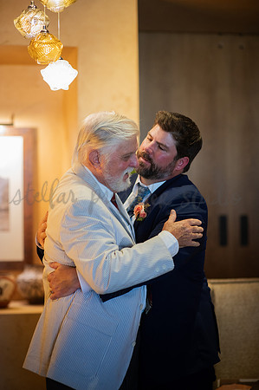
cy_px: 195
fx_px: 919
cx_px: 130
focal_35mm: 85
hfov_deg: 16.0
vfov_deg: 23.9
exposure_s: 1/200
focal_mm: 85
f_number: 1.8
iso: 2500
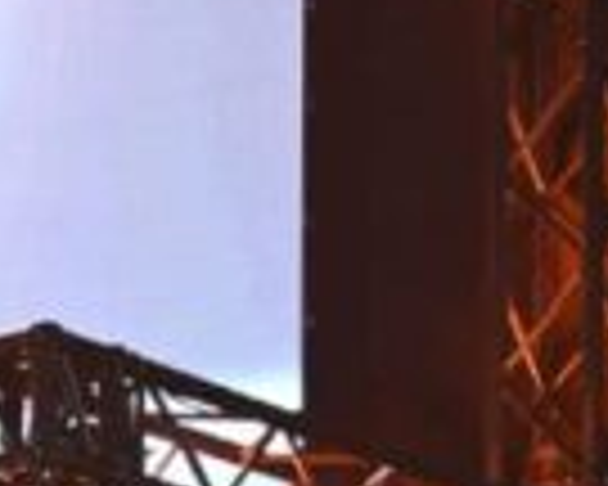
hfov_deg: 8.4
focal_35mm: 208
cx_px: -946
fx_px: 3743
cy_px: 1087
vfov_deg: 7.1
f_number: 4
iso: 3200
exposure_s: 1/100
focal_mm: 39
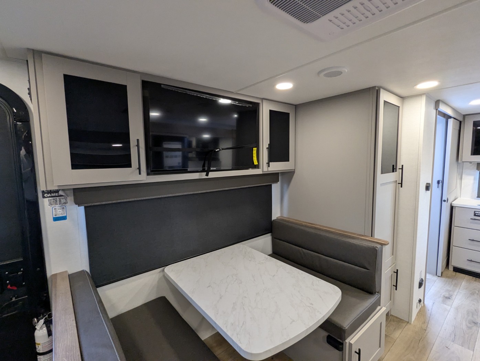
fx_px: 222
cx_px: 240
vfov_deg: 78.2
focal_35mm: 16
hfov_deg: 94.4
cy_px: 180
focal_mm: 2.35
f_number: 2.2
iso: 383
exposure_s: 1/63.5
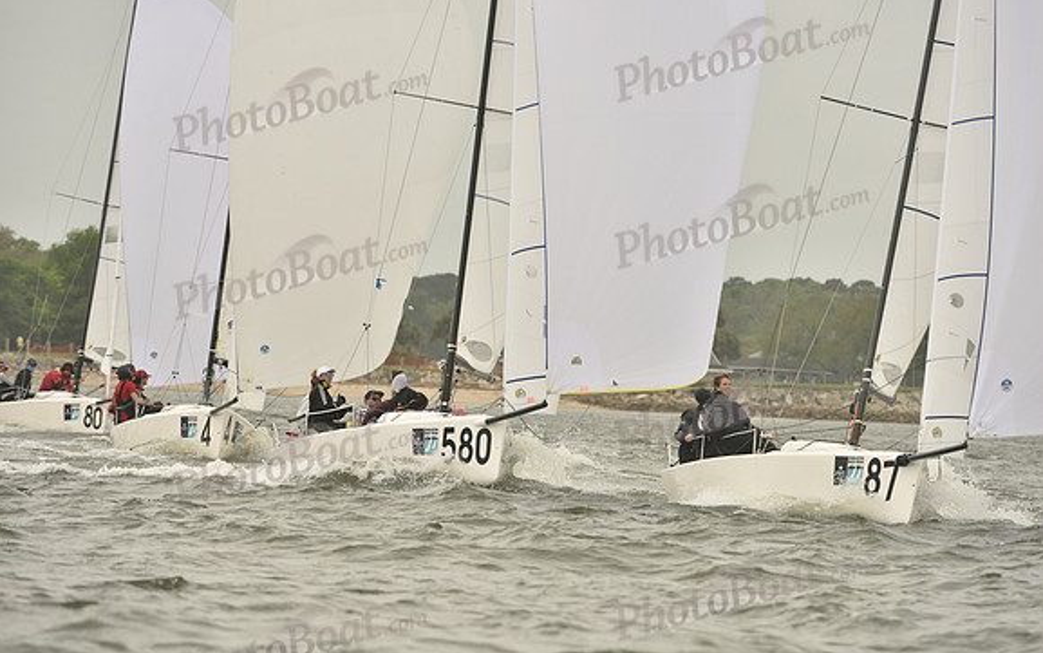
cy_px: 341
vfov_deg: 3.2
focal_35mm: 410
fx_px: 11658
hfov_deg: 5.1
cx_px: 522
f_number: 8
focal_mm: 400
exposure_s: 1/1000
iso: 320
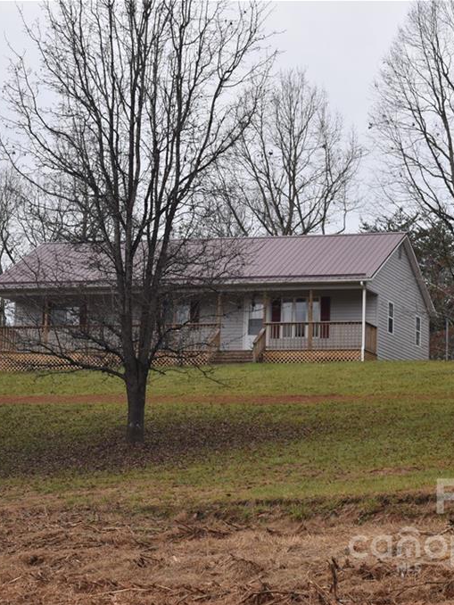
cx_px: 159
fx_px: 2092
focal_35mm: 120
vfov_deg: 16.4
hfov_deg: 12.4
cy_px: 303
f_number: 8
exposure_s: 1/250
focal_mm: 55
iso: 320
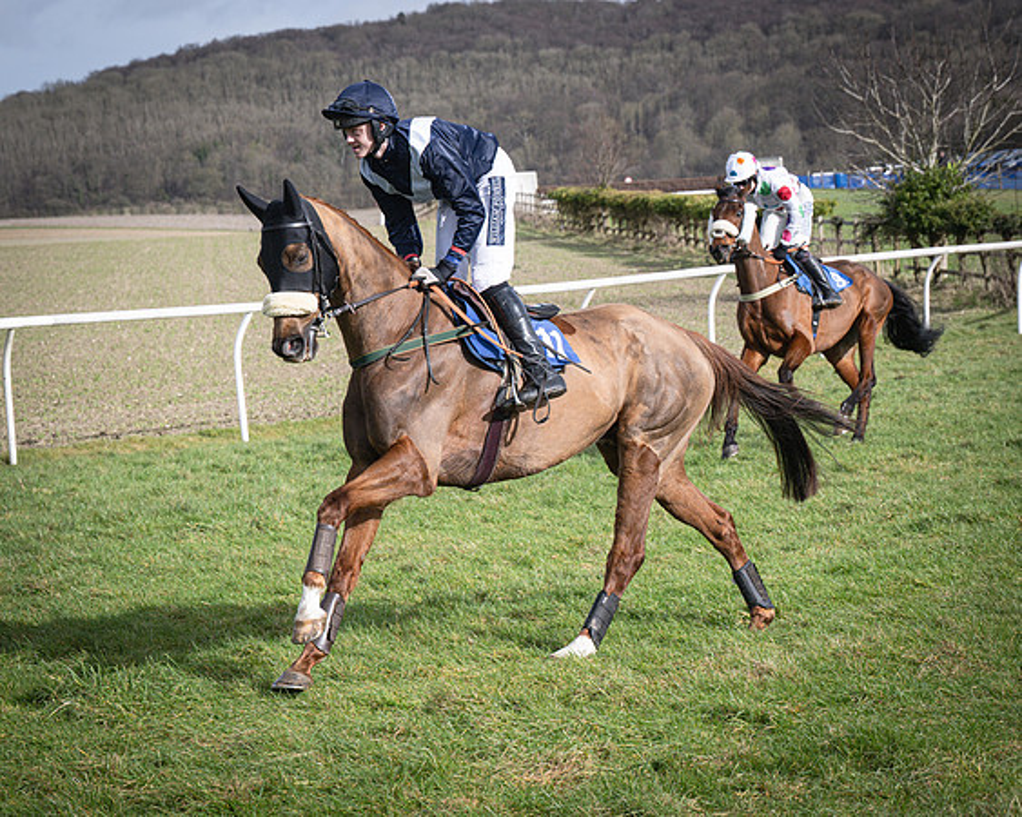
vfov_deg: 15.1
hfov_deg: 18.9
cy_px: 434
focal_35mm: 102
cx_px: 594
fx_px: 3075
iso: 400
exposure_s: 1/1600
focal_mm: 70
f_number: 5.6
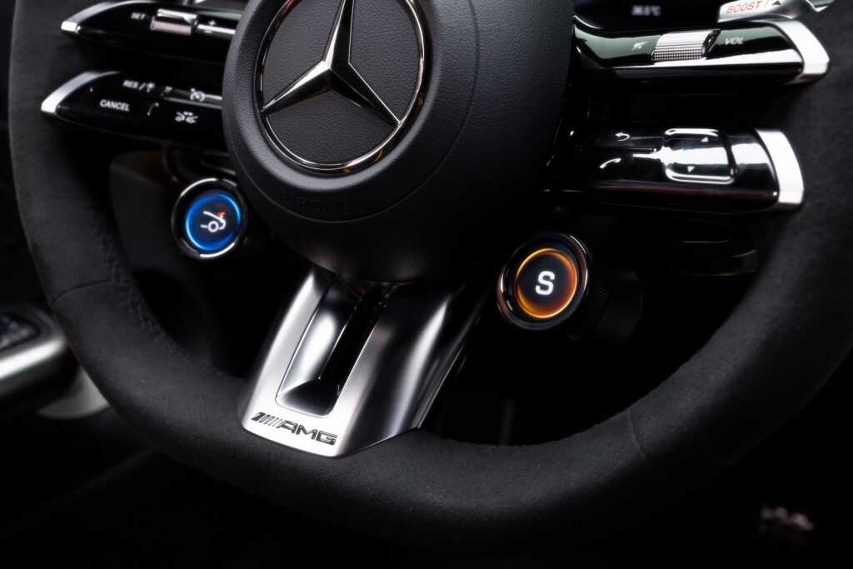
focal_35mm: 33
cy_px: 284
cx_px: 426
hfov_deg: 57.2
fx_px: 782
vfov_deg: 40.0
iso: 5000
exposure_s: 1/80
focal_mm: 33
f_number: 7.1
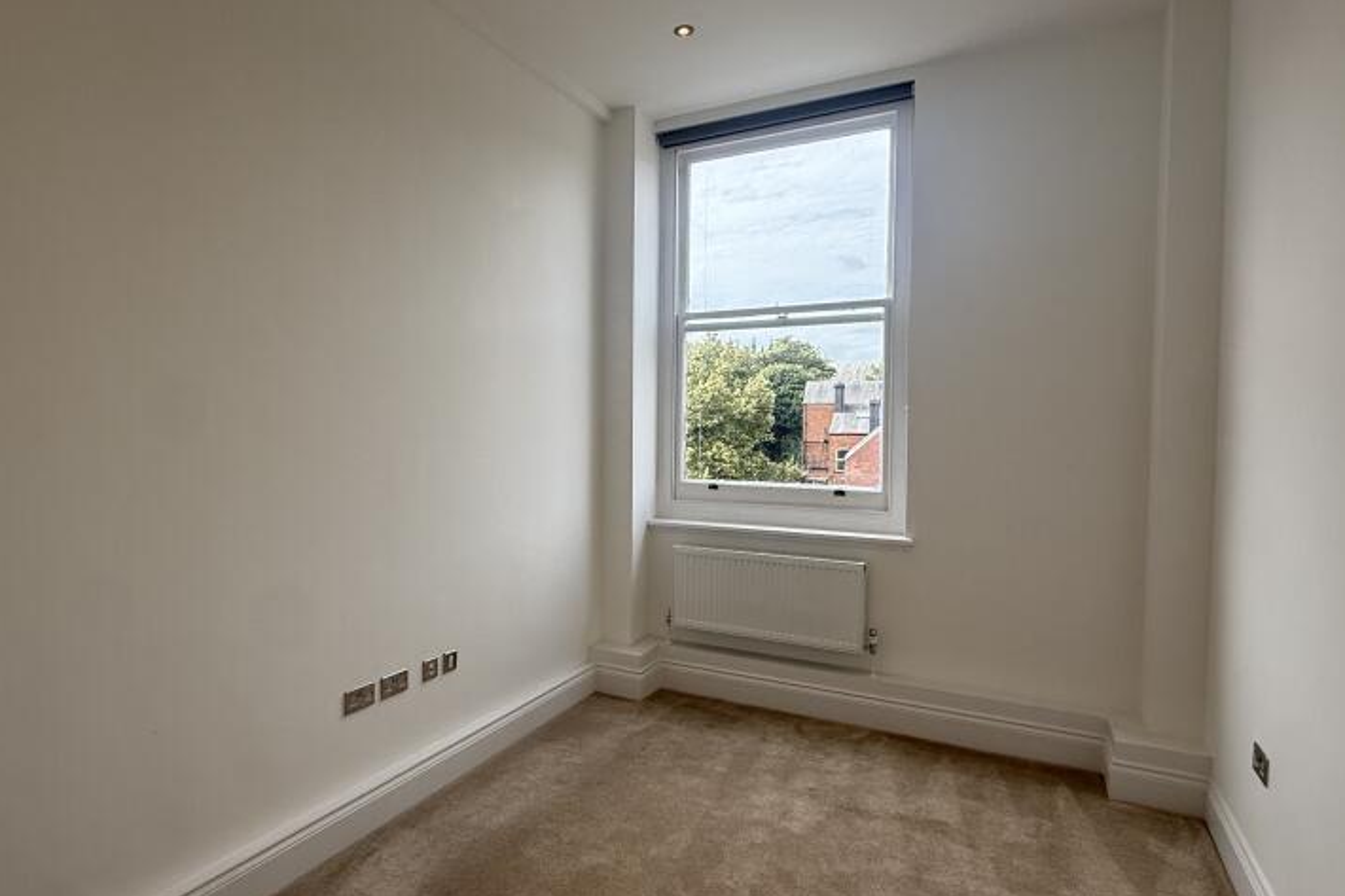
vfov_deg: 59.5
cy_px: 449
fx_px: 784
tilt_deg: -1.4
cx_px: 551
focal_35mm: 21
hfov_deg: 80.4
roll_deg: +0.1
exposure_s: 1/514
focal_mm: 2.22
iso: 64
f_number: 2.2
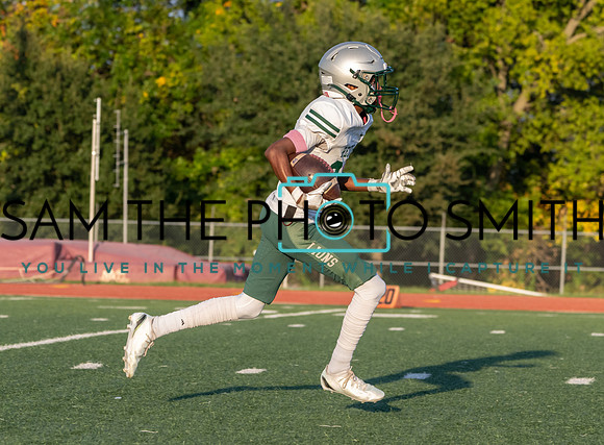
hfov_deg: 9.8
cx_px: 319
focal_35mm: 204
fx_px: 3541
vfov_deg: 7.2
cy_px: 240
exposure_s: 1/1250
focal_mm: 156
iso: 1250
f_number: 7.1
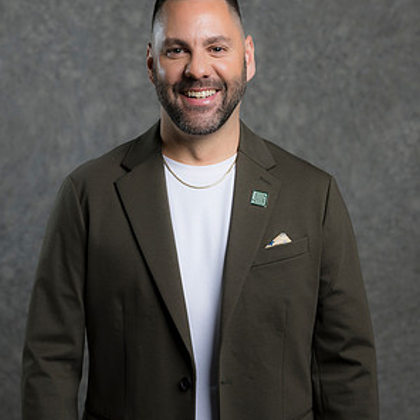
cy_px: 238
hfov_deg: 15.8
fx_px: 1510
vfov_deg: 15.8
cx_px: 210
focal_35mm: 110
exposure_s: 1/200
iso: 125
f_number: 5
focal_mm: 85
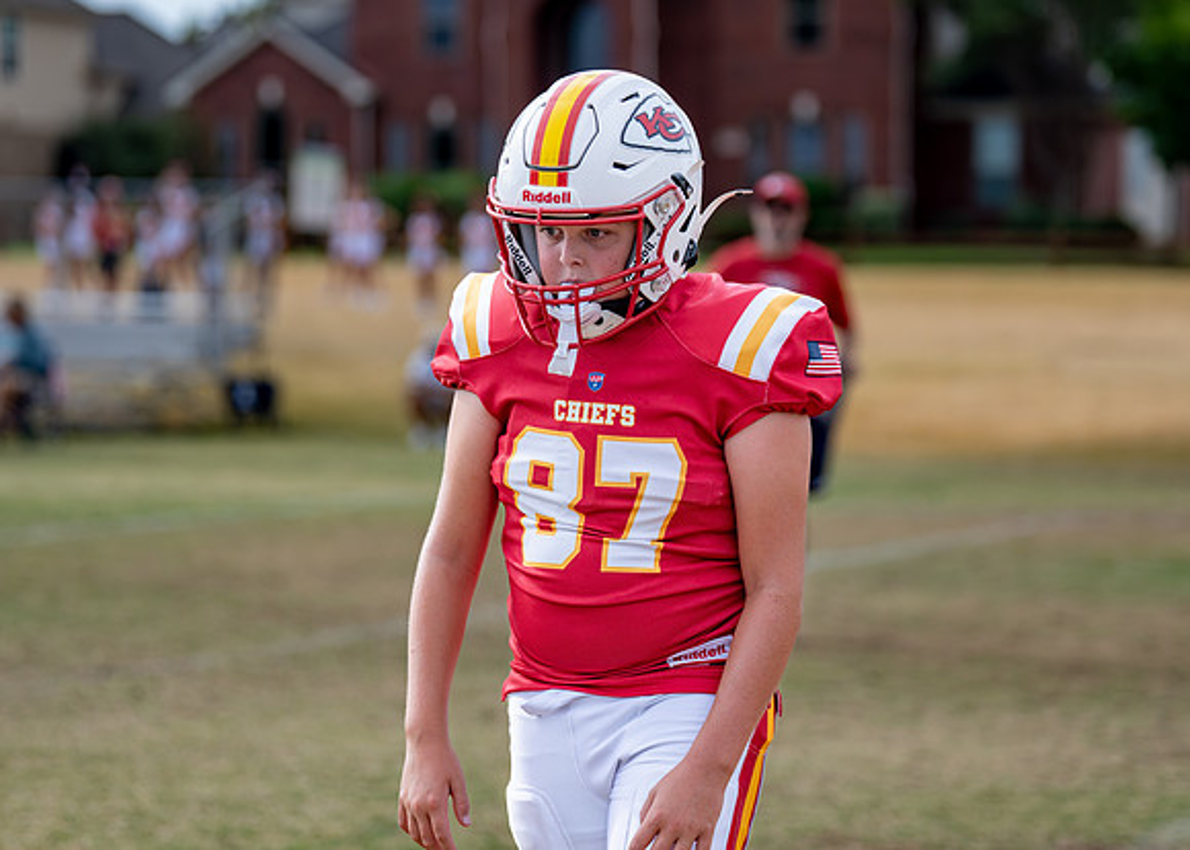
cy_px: 342
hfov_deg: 15.1
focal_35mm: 132
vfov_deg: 10.8
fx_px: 4475
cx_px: 624
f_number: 2.8
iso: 200
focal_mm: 105
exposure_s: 1/3200
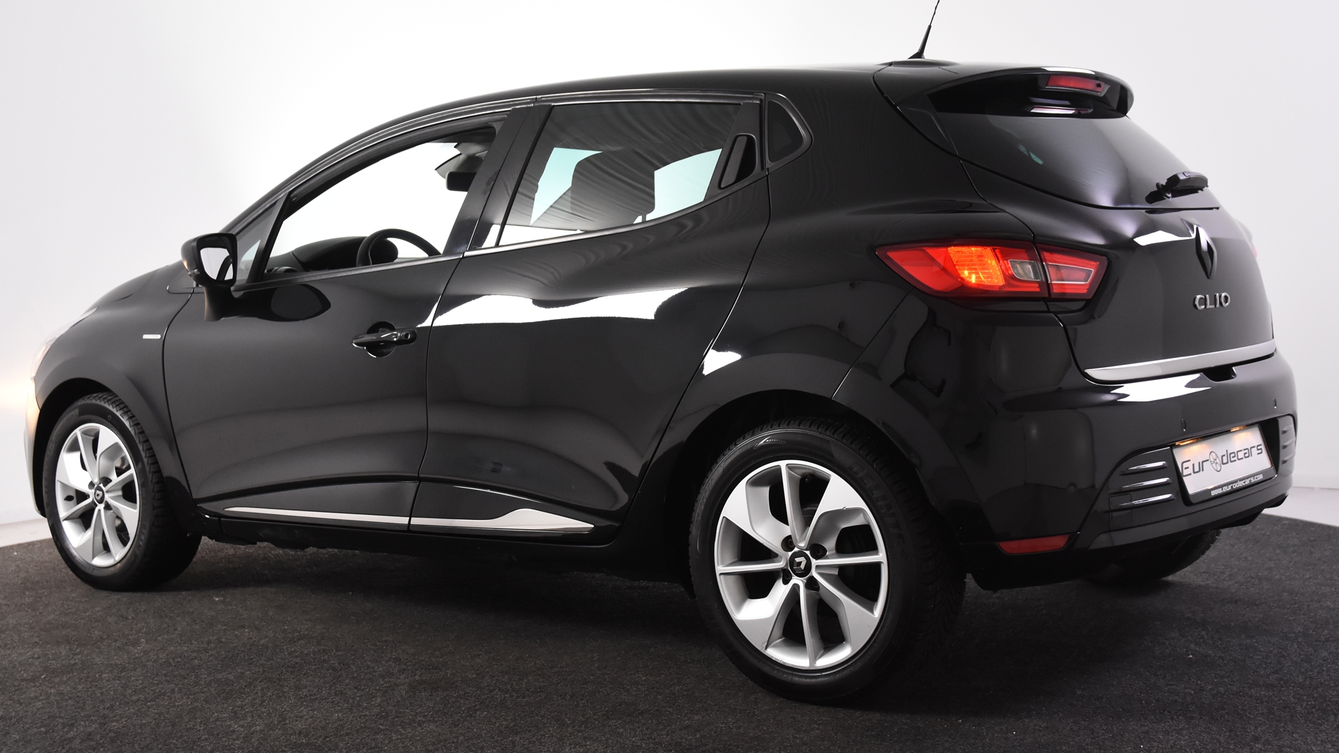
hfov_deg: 41.7
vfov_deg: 24.2
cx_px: 674
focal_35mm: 50
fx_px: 1759
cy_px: 356
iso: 1600
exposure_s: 1/80
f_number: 4.5
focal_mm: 31
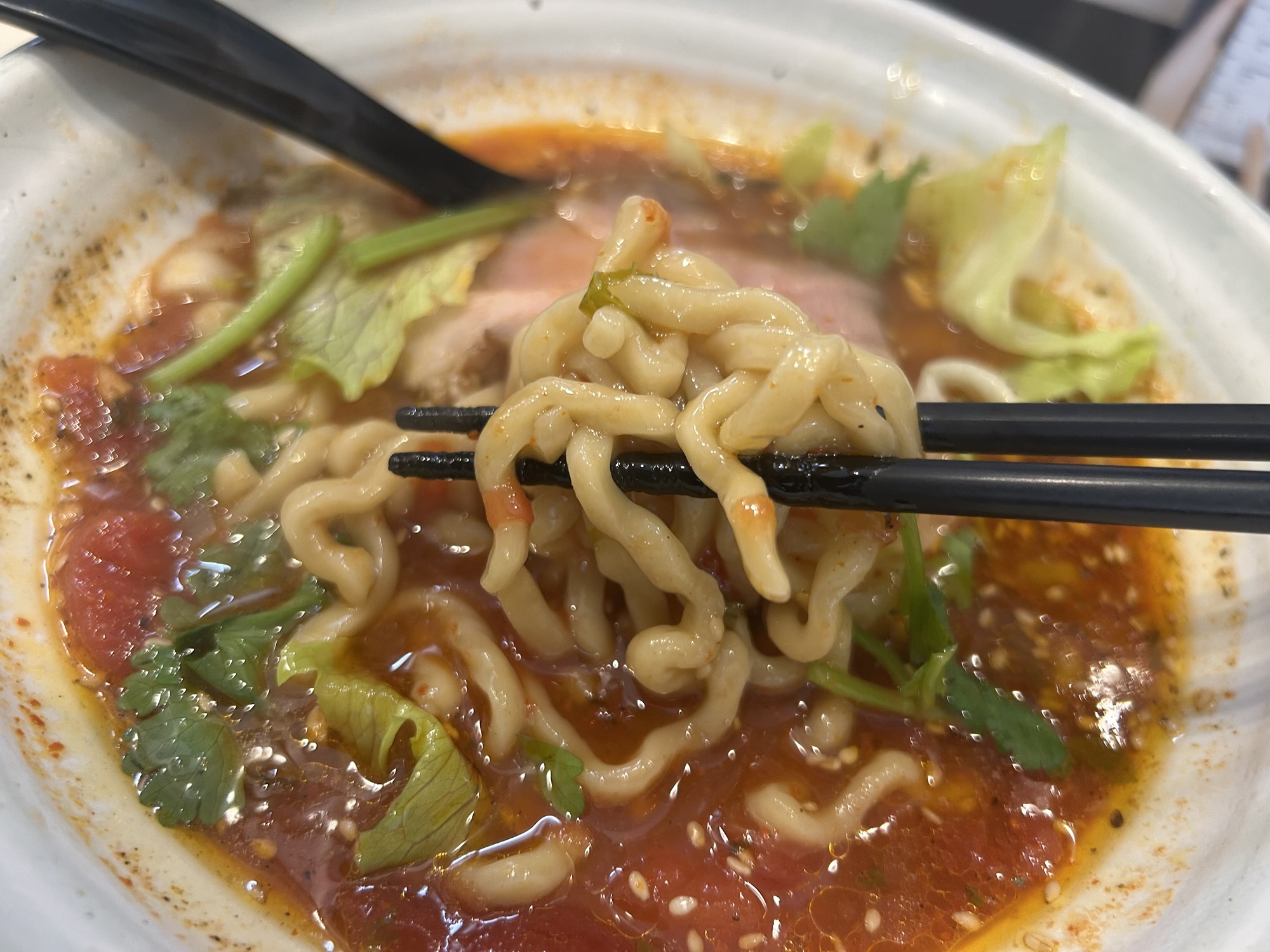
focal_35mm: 26
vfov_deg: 53.1
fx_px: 954
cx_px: 635
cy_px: 476
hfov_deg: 67.3
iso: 125
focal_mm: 5.7
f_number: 1.5
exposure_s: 1/100
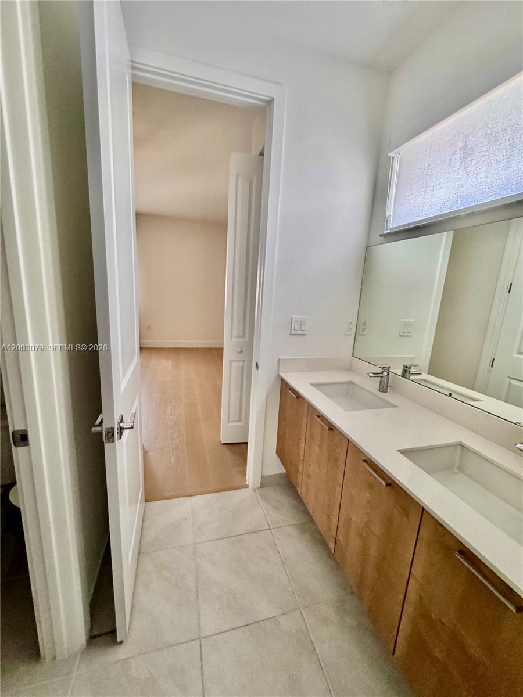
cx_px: 262
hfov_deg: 85.7
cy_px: 348
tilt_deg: -11.9
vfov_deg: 102.1
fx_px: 282
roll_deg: -2.0
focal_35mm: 14
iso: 320
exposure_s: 1/68
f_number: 2.2
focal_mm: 2.22
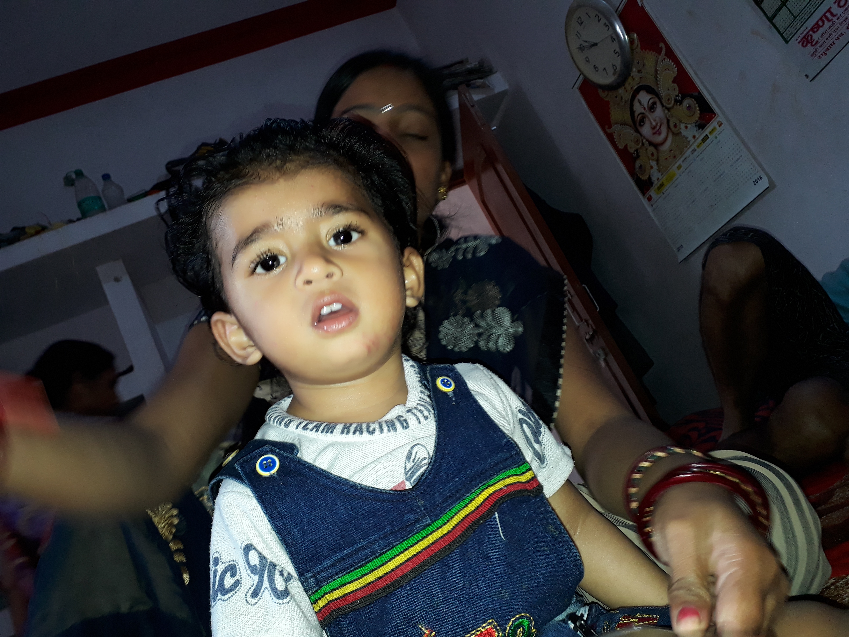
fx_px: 662
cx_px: 424
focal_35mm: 27
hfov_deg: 65.3
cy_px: 318
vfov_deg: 51.4
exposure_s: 1/33
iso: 64
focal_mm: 3.6
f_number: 1.9
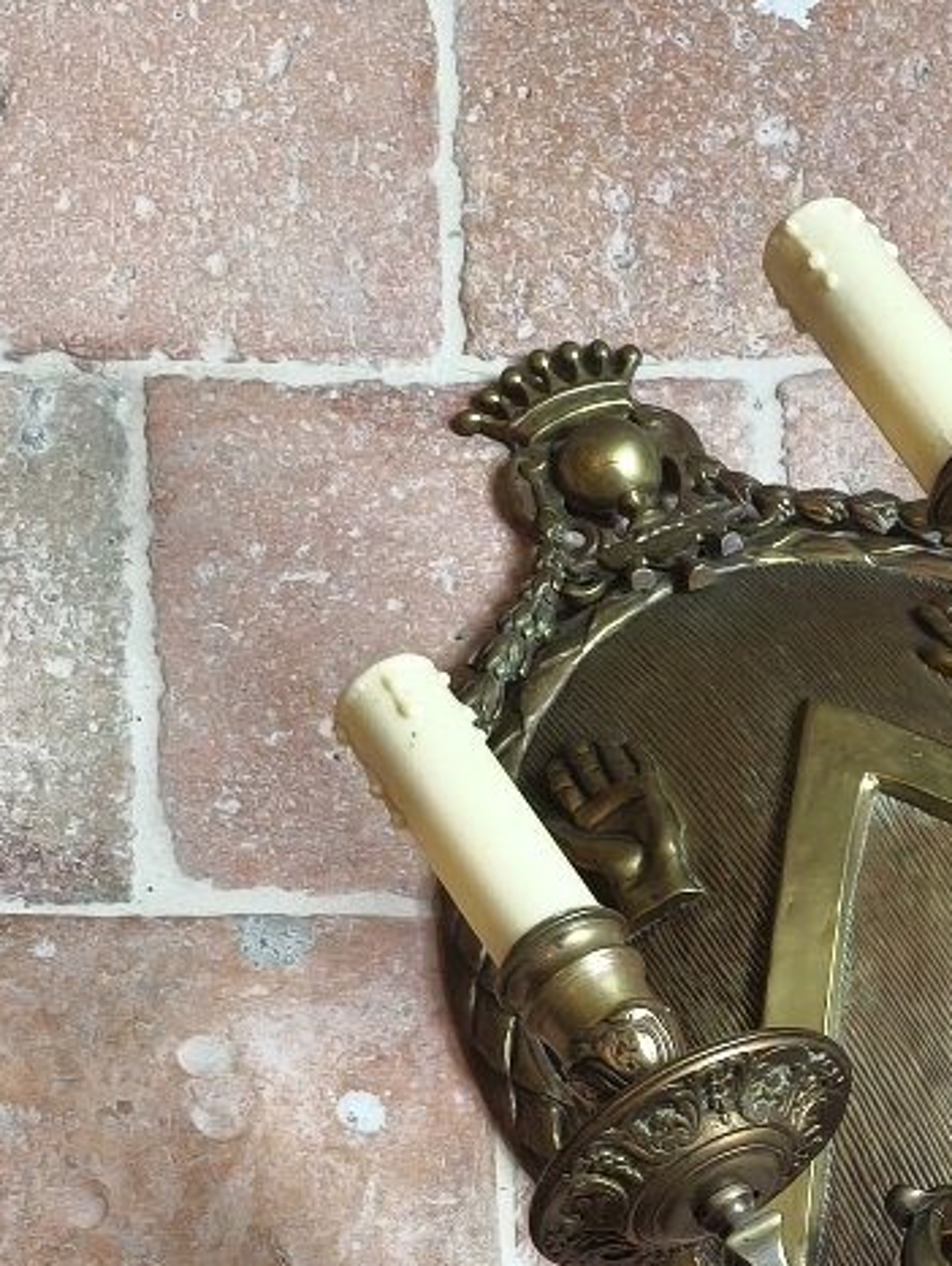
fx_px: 6298
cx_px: 822
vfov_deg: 11.3
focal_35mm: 172
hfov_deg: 8.6
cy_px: 1532
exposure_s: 1/50
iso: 1000
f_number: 1.9
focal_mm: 7.1
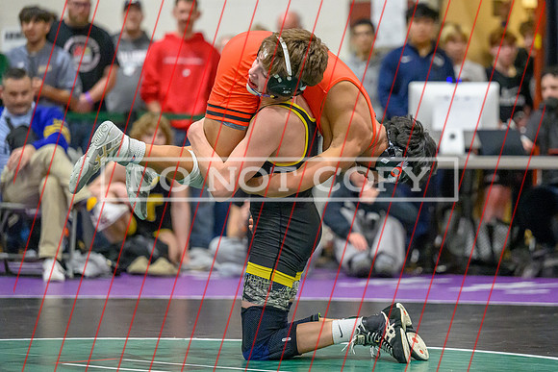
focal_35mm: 172
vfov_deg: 8.0
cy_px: 175
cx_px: 337
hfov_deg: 11.9
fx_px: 2670
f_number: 2.8
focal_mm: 140
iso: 12800
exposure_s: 1/800
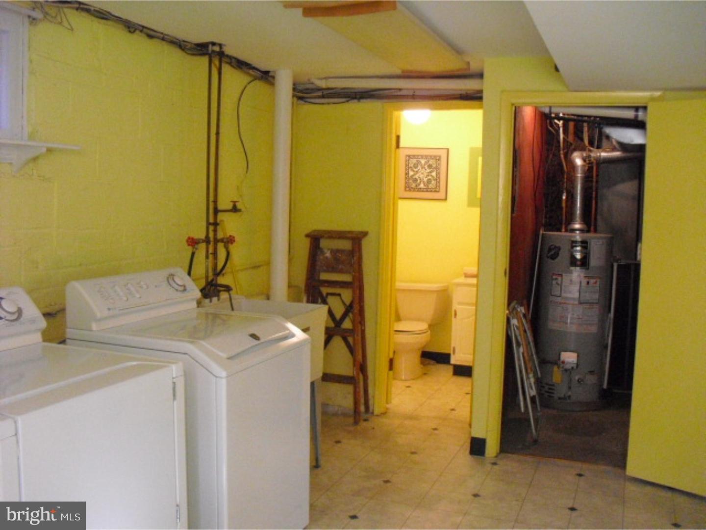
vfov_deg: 39.7
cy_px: 265
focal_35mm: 36
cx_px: 353
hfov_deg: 51.4
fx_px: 734
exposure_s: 1/100
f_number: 3.1
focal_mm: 6.3
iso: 800
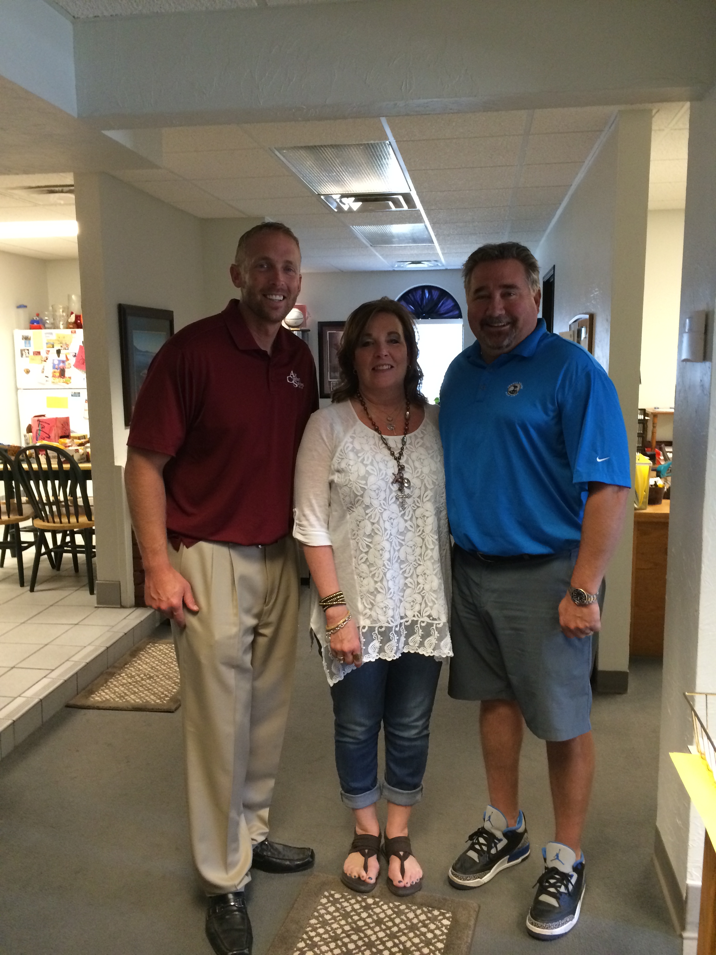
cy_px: 478
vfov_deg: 60.0
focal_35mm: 30
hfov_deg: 46.8
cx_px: 358
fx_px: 827
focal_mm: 4.12
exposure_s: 1/30
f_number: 2.2
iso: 200
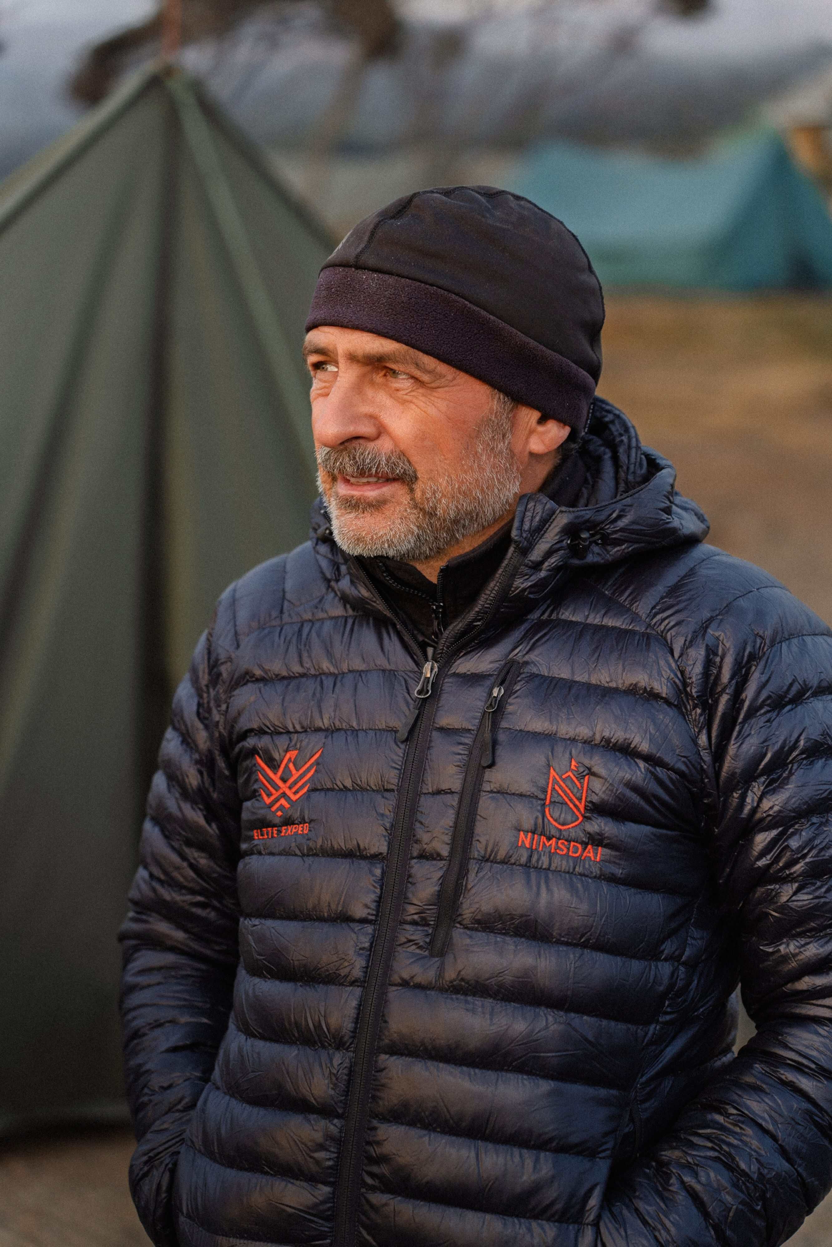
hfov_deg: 18.2
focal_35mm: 75
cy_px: 624
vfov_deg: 27.0
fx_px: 2600
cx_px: 416
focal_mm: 75
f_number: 2.8
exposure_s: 1/250
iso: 1000
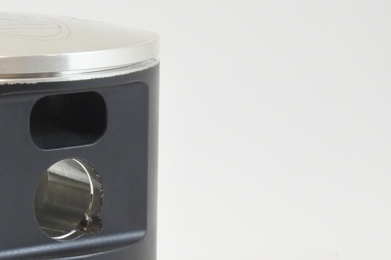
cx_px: -20
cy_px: 214
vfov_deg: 9.8
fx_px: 1520
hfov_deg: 14.4
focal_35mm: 140
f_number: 5
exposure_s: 1/125
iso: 800
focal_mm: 22.7
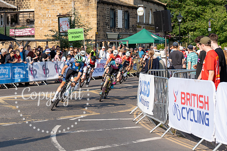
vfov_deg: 14.9
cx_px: 91
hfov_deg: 22.2
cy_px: 62
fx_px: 578
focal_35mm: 92
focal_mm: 75
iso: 160
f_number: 4
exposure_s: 1/1000
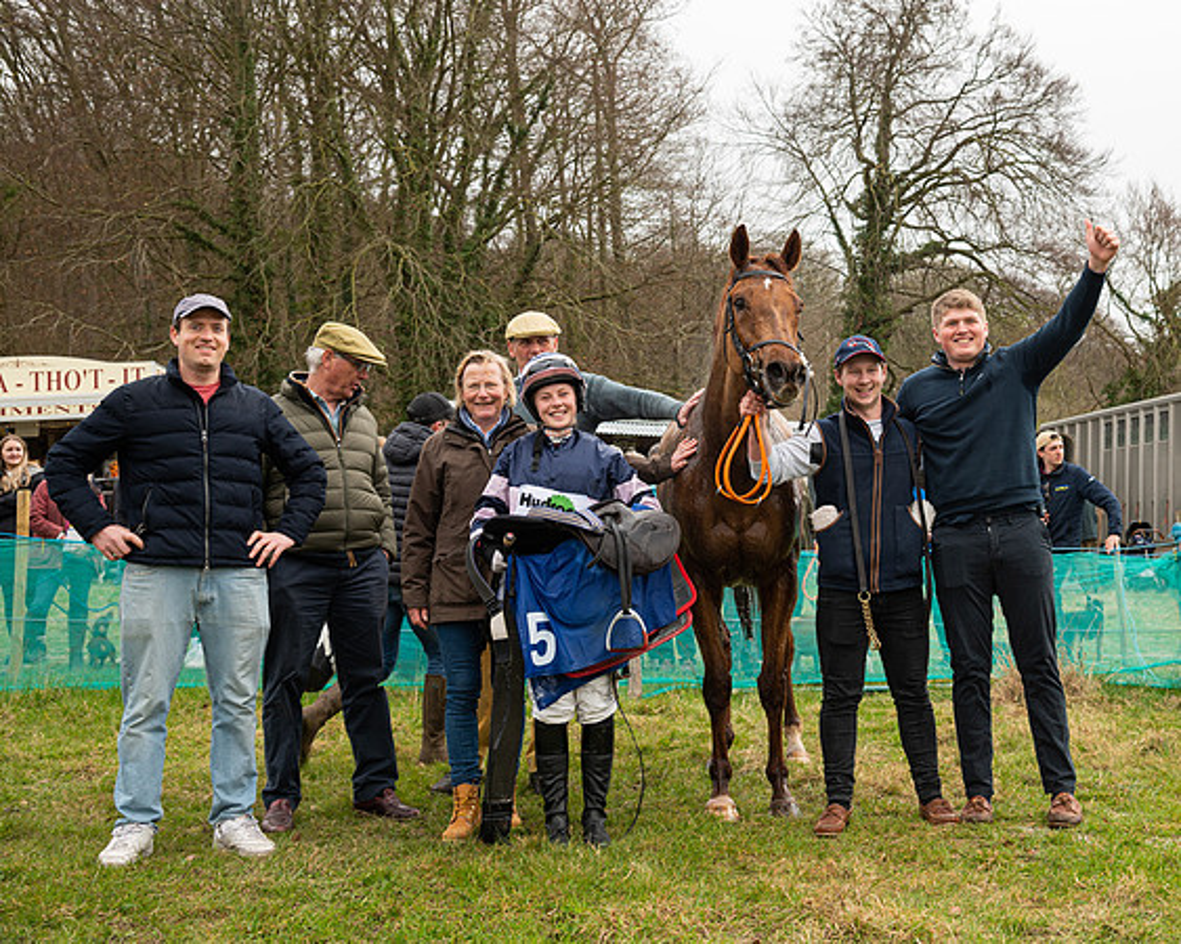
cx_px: 807
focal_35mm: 49
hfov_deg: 37.8
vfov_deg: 31.0
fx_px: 1701
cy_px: 408
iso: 200
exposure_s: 1/250
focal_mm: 38
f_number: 5
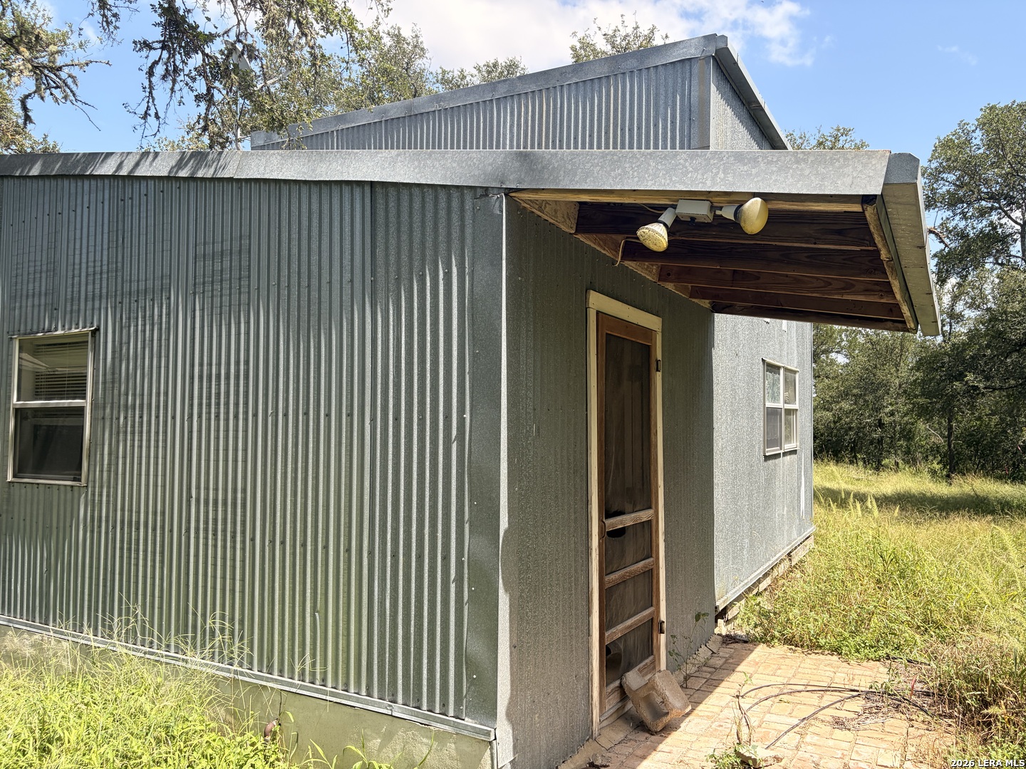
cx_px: 513
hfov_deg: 67.3
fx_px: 771
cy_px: 384
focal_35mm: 26
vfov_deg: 53.1
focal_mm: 5.96
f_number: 1.6
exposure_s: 1/1706
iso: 50
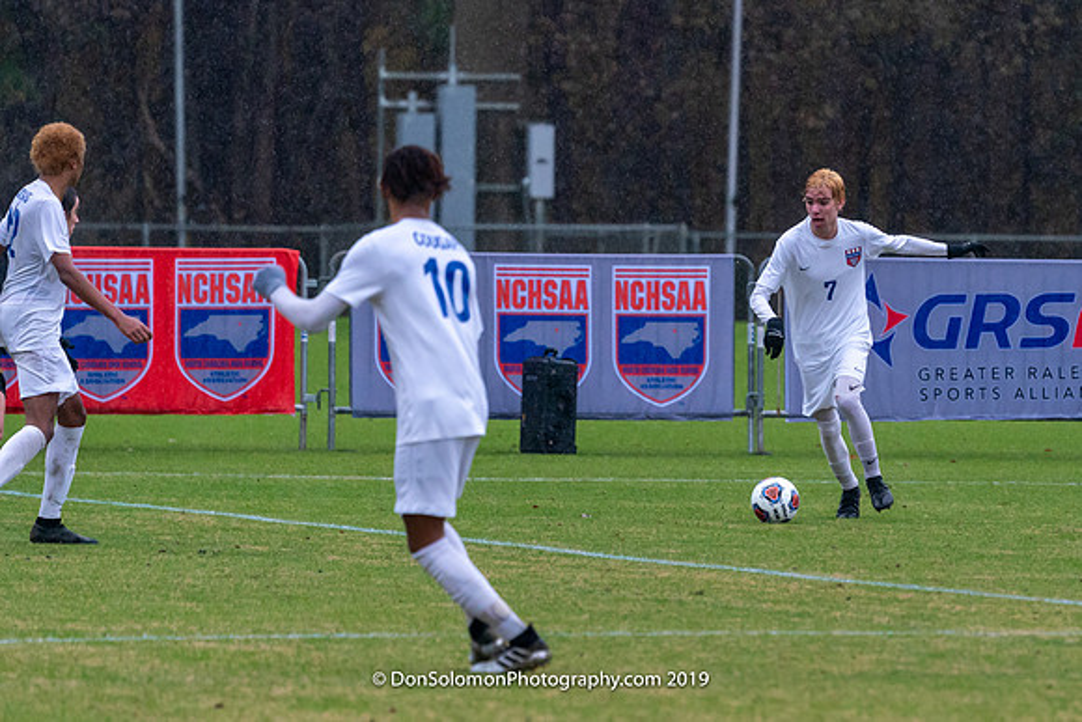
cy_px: 394
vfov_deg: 2.7
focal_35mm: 511
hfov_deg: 4.0
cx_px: 789
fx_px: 15352
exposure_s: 1/1000
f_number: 5.6
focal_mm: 315
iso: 3200
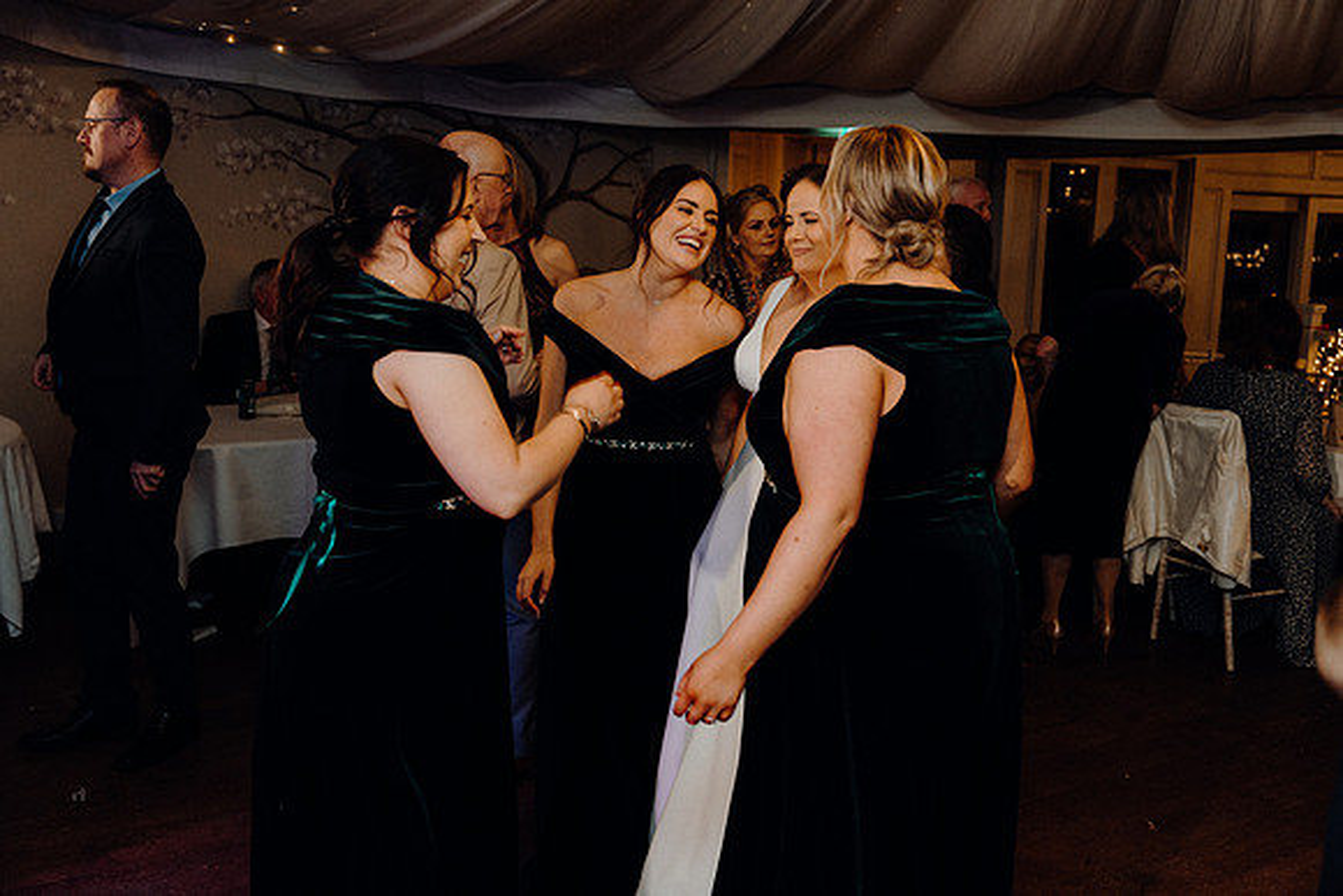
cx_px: 672
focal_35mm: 37
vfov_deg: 36.0
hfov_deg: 51.9
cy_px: 448
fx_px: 1381
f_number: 3.5
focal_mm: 37
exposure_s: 1/160
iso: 2500
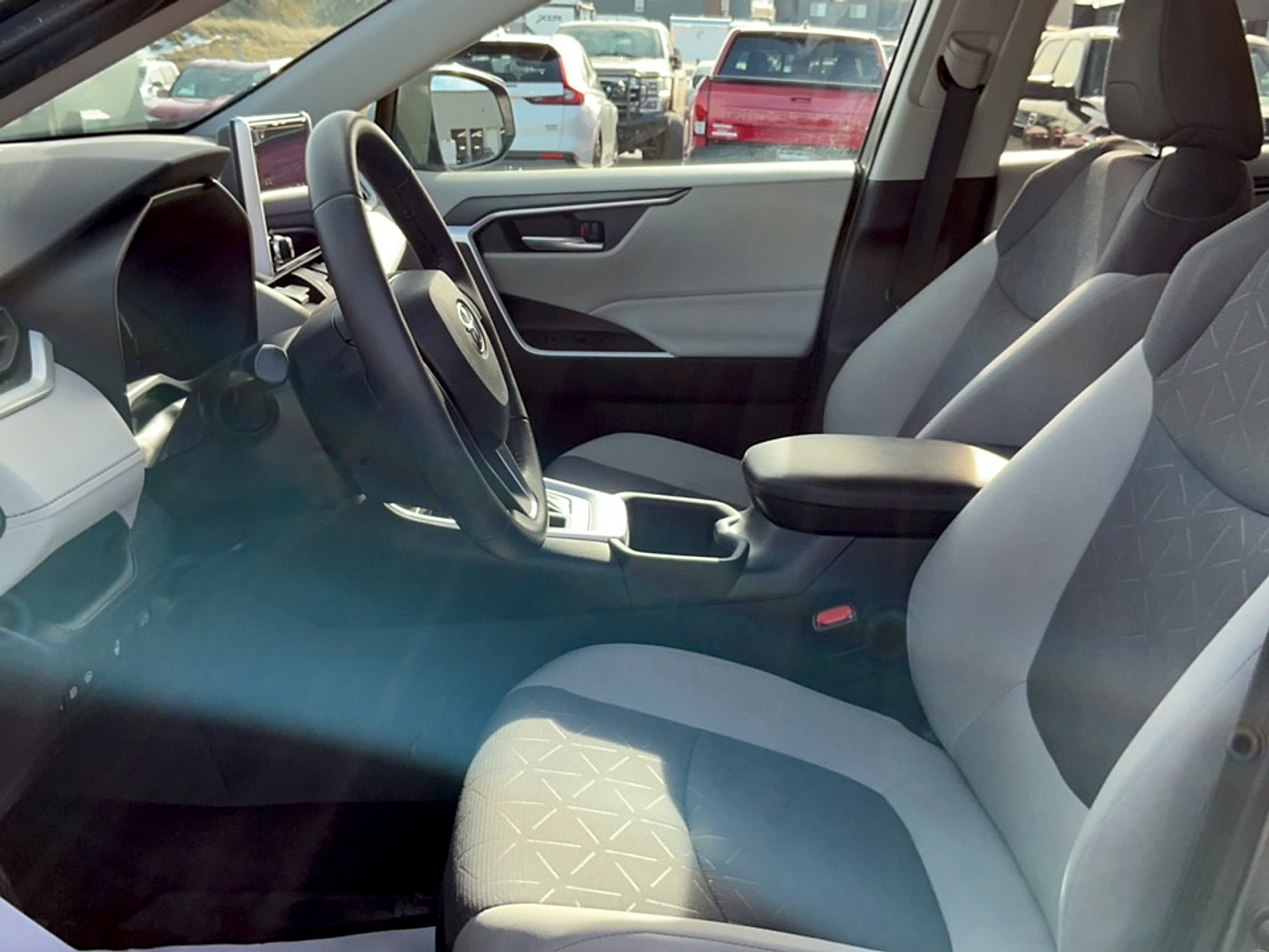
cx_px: 634
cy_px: 476
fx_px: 1100
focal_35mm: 30
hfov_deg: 60.0
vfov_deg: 46.8
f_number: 1.8
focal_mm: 3
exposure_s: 1/196
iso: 32
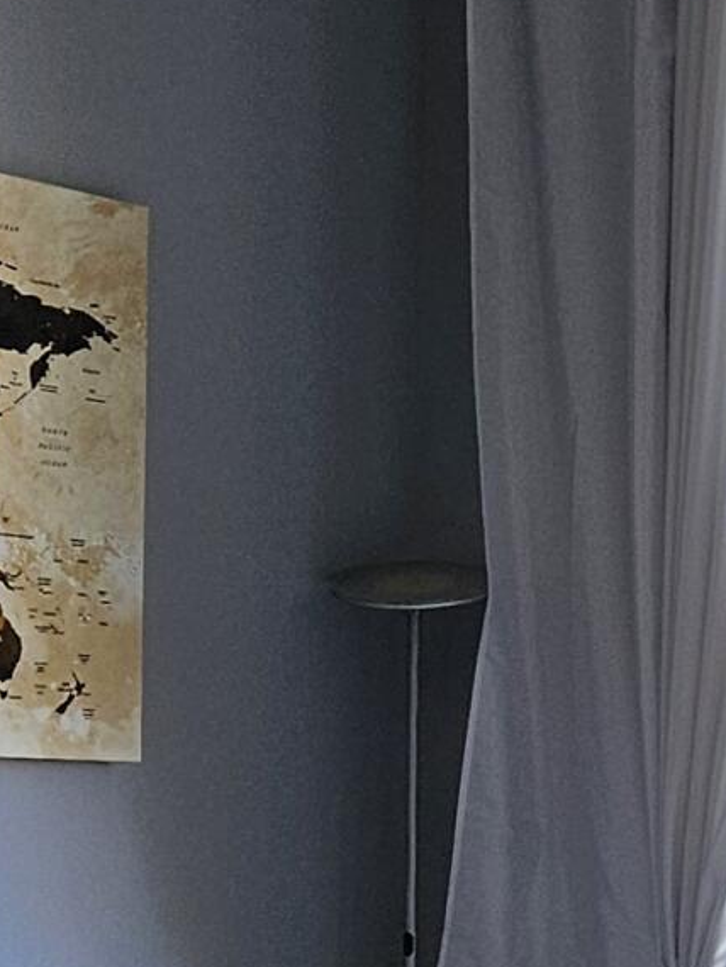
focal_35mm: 121
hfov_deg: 12.0
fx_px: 3381
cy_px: 906
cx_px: 899
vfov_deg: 16.0
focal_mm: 5.4
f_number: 1.8
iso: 100
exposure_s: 1/207
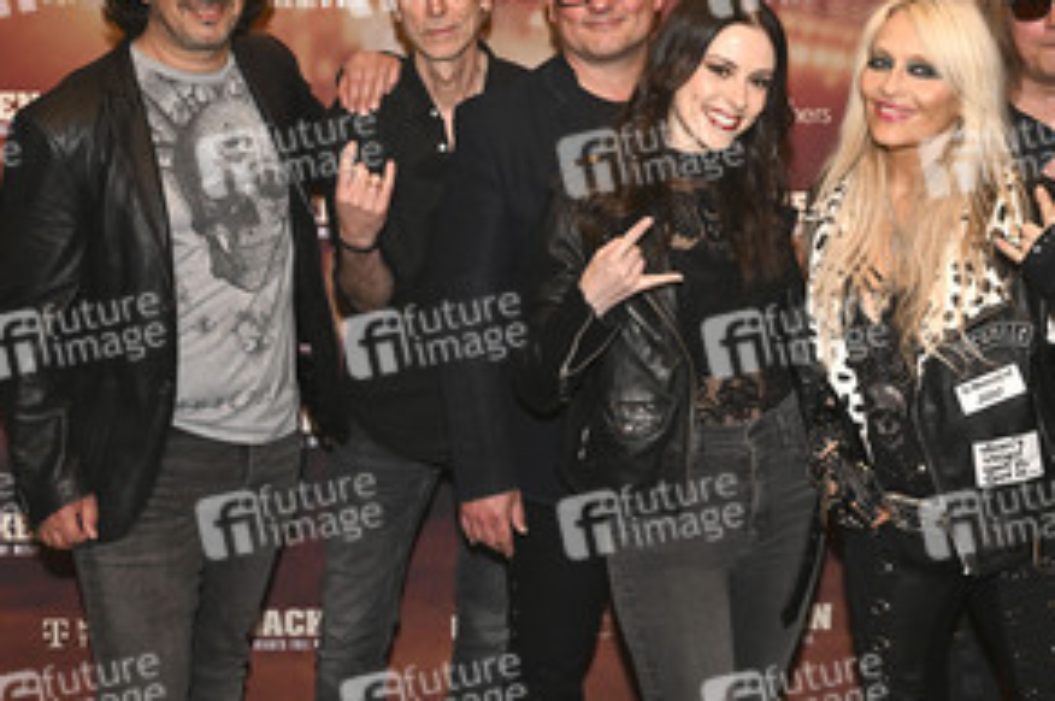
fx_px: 1516
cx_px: 699
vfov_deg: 25.9
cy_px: 246
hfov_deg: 38.0
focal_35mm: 52
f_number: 5.6
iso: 2000
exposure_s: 1/160
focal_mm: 33.5
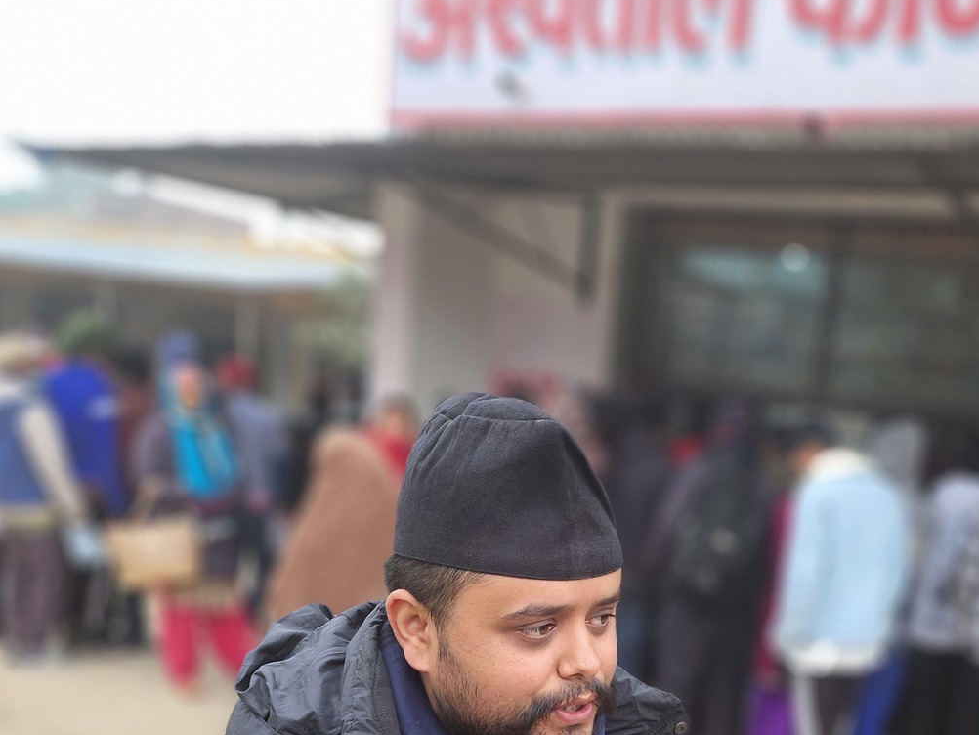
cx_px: 812
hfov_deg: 38.6
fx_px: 1330
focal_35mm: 47
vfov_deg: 28.8
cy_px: 744
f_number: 1.8
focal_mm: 6.4
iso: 50
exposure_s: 1/100
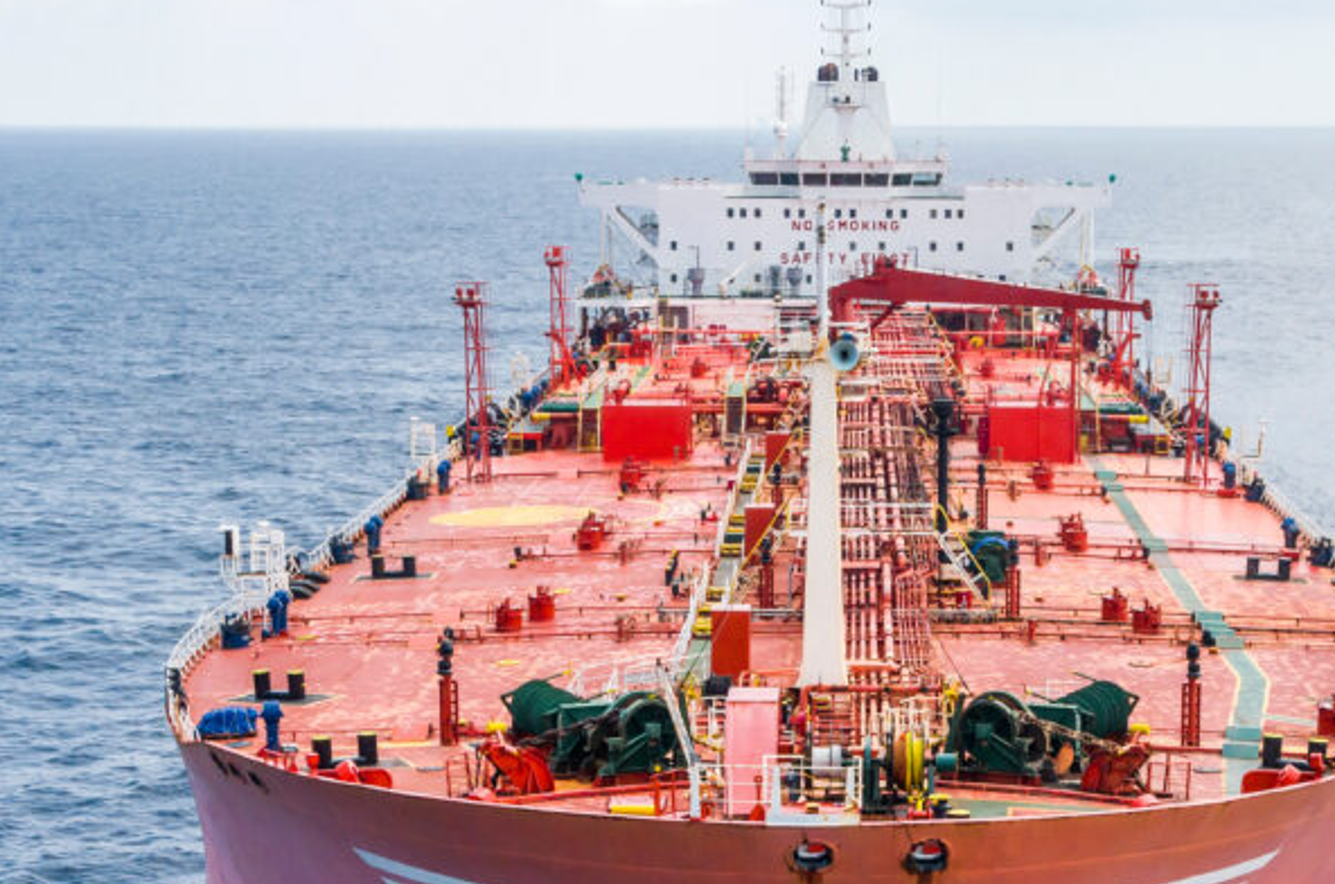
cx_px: 843
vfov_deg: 16.3
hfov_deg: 24.4
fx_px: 3071
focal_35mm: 83
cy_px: 665
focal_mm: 32
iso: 200
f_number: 11
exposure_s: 1/400
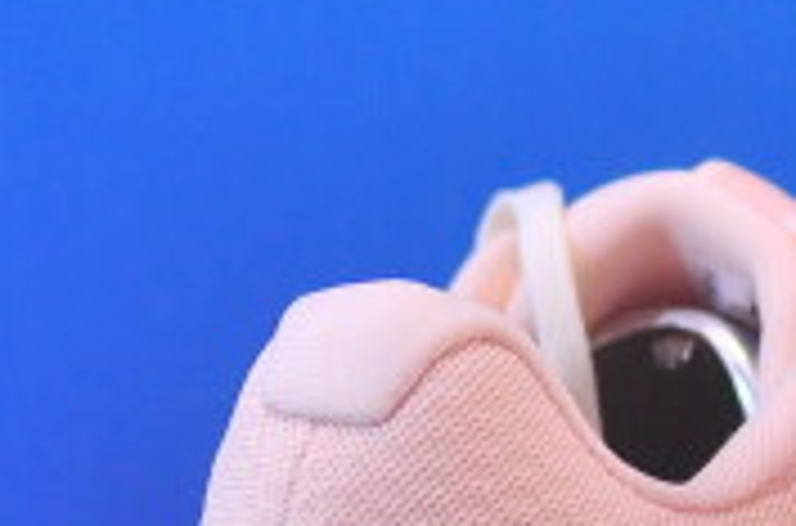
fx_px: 7476
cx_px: 1075
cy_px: 124
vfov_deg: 4.0
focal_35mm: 339
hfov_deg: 6.0
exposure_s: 1/320
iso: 250
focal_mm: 50
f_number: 2.5
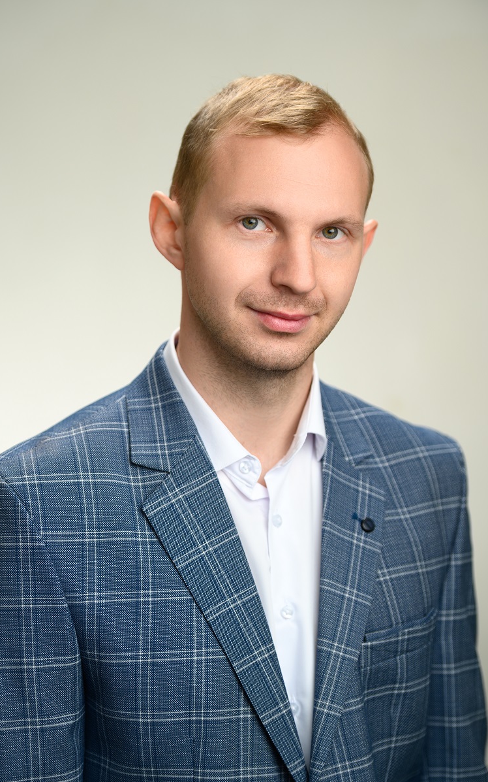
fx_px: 2235
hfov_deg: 12.5
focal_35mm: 105
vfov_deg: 19.8
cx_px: 233
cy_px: 392
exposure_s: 1/200
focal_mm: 102
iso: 100
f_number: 2.8
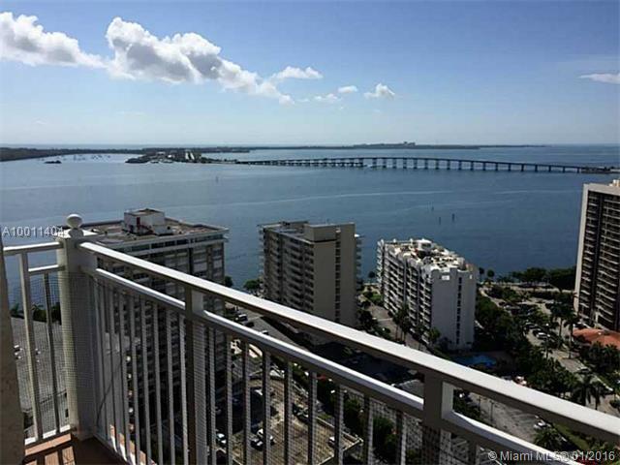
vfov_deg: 48.2
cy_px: 232
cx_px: 310
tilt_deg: -9.4
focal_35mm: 29
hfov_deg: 61.7
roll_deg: -1.0
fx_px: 519
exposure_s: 1/4405
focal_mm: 4.15
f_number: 2.2
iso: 32
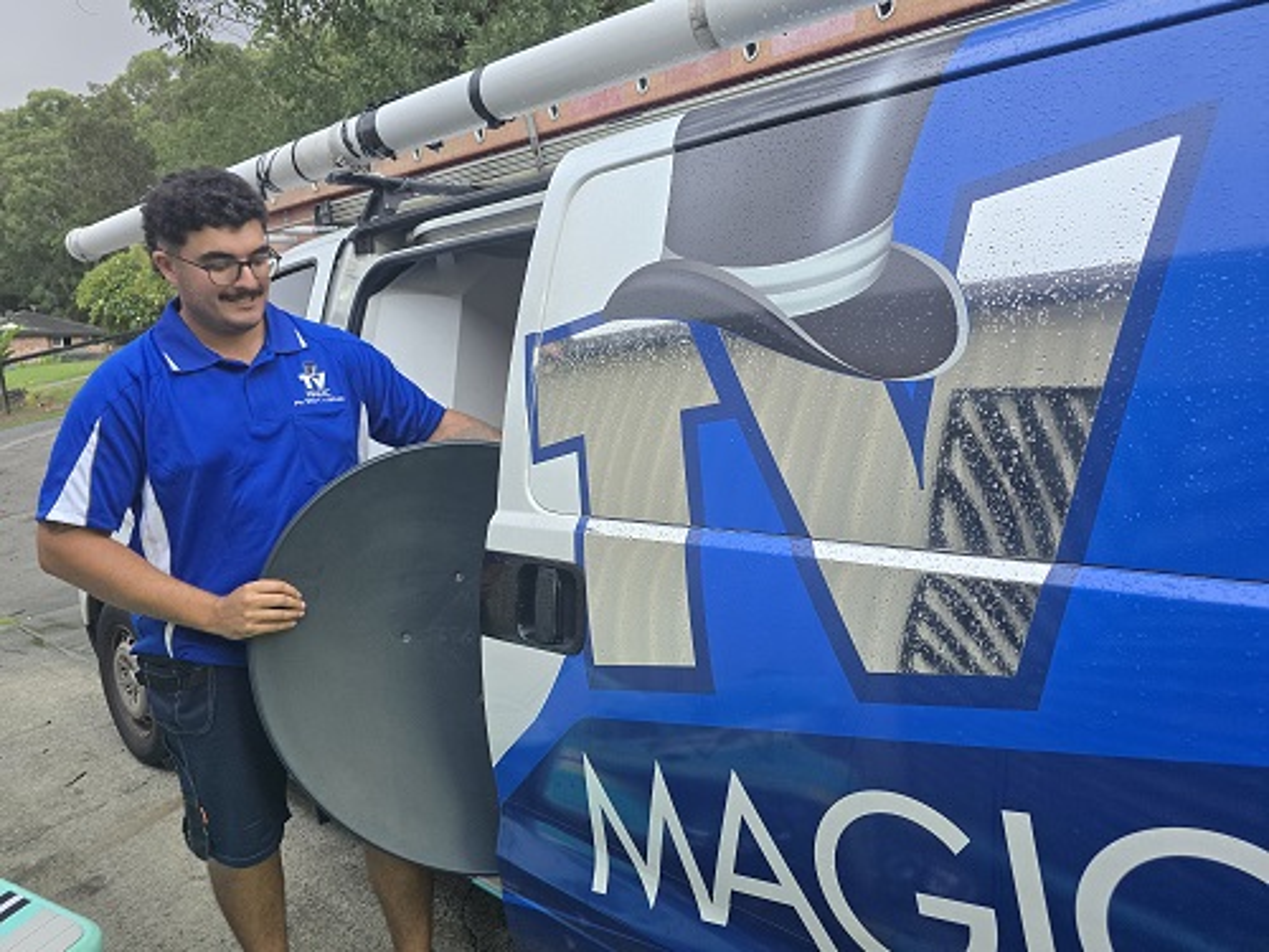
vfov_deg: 58.9
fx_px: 843
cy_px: 476
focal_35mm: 23
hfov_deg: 73.9
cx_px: 634
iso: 250
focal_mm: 6.3
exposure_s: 1/100
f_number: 1.7
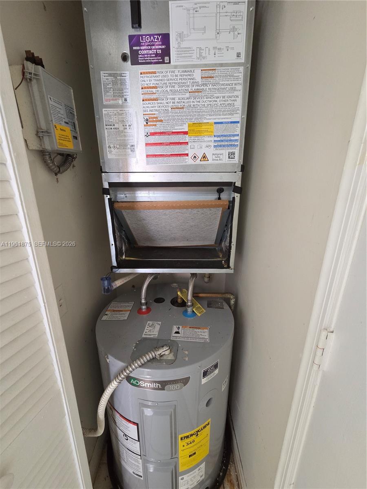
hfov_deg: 89.9
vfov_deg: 106.2
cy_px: 244
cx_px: 184
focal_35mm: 13
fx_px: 184
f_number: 2.2
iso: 320
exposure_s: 1/60
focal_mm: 2.2
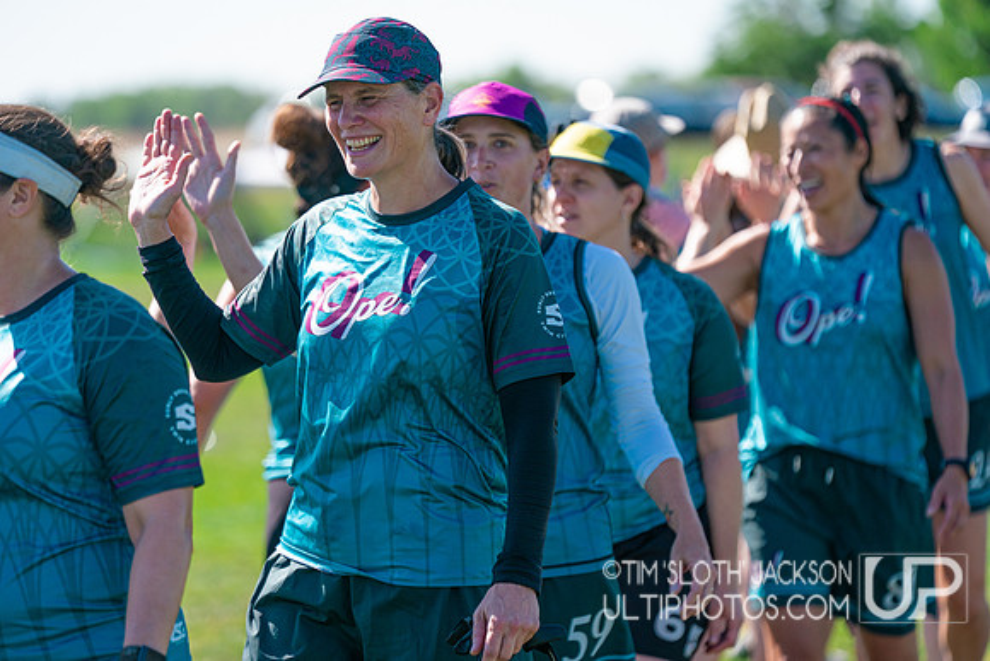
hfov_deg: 10.3
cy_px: 330
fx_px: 5501
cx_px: 495
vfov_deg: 6.9
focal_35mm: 200
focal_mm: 200
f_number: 3.5
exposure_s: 1/3200
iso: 400
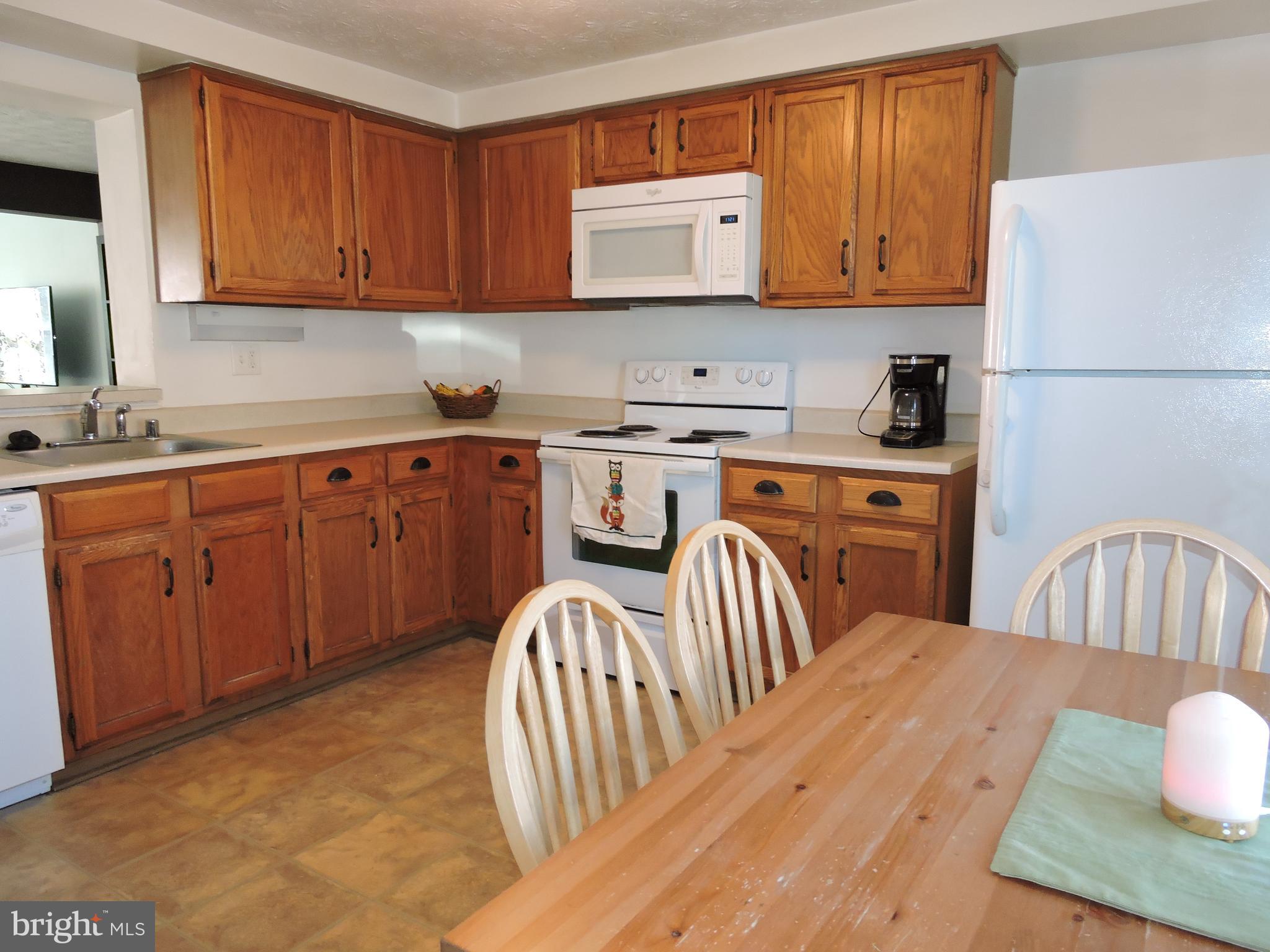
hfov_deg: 71.6
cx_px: 635
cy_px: 476
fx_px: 881
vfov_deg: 56.8
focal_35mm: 24
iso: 320
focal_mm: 4.3
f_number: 3.3
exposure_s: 1/40
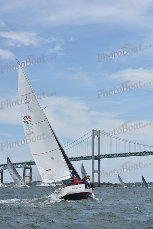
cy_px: 114
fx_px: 605
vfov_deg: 21.5
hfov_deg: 14.4
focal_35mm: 95
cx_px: 76
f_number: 9
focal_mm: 95
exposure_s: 1/1000
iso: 250
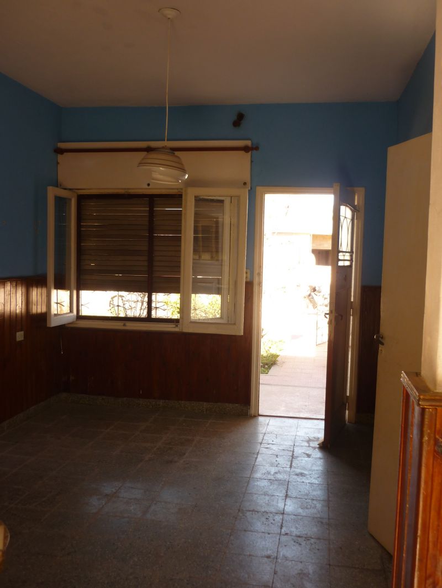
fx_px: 562
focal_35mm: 33
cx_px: 221
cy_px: 294
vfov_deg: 55.3
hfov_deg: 43.0
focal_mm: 5.5
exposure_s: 1/60
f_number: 2.8
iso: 80
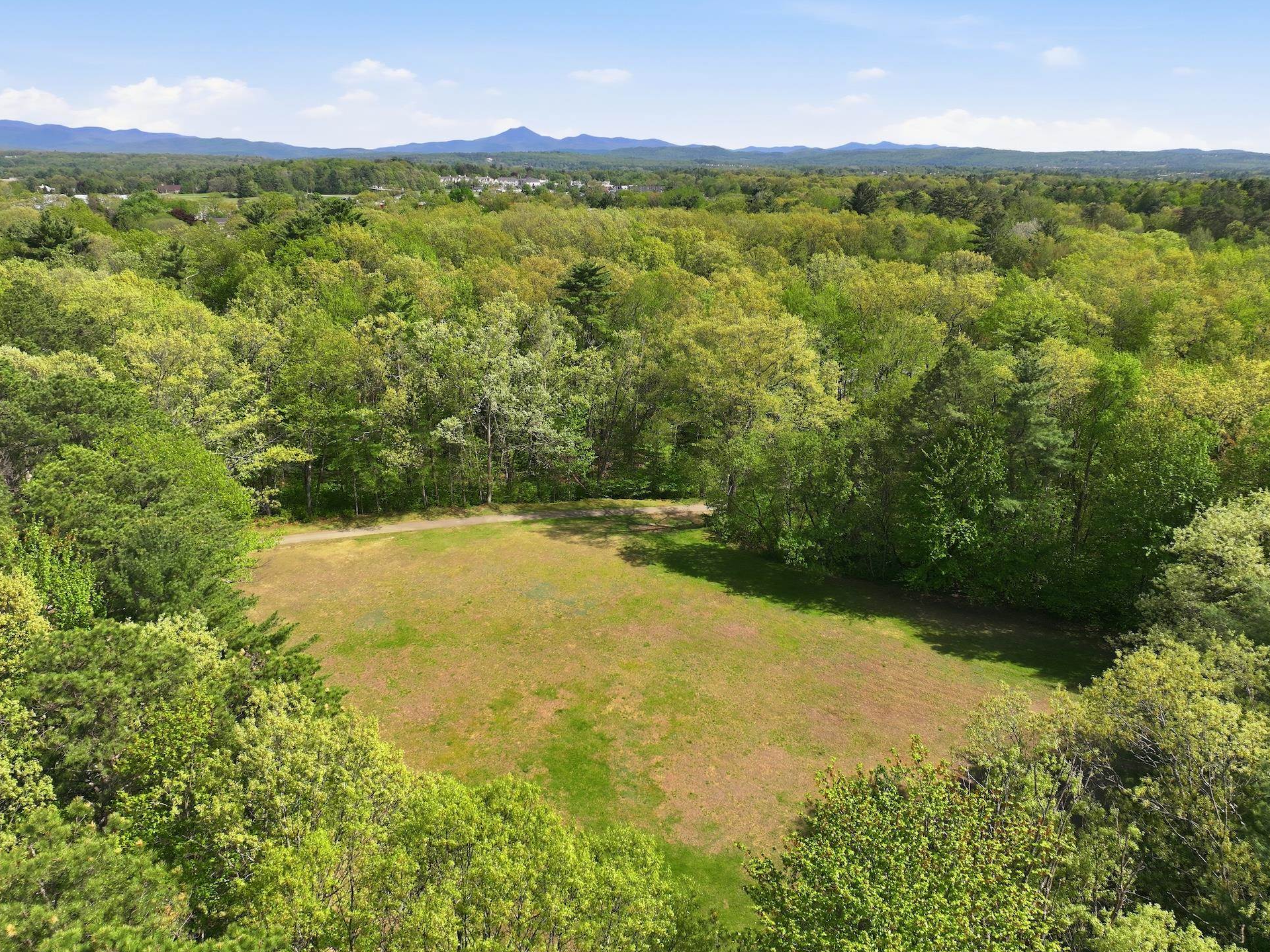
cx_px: 650
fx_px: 917
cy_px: 462
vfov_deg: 54.9
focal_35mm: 25
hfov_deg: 69.4
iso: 120
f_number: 2.8
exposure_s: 1/2500
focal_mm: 12.3
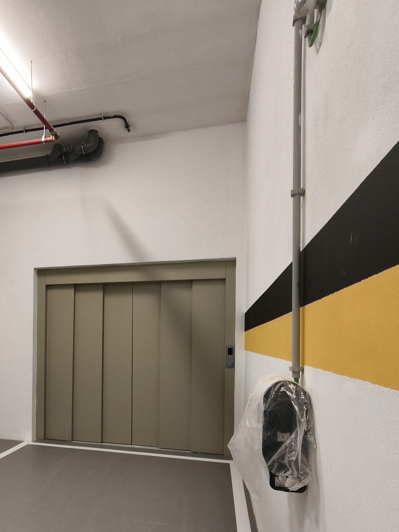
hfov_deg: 54.0
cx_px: 95
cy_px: 345
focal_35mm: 24
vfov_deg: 70.0
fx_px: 369
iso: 294
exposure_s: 1/33.3
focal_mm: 2.32
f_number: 2
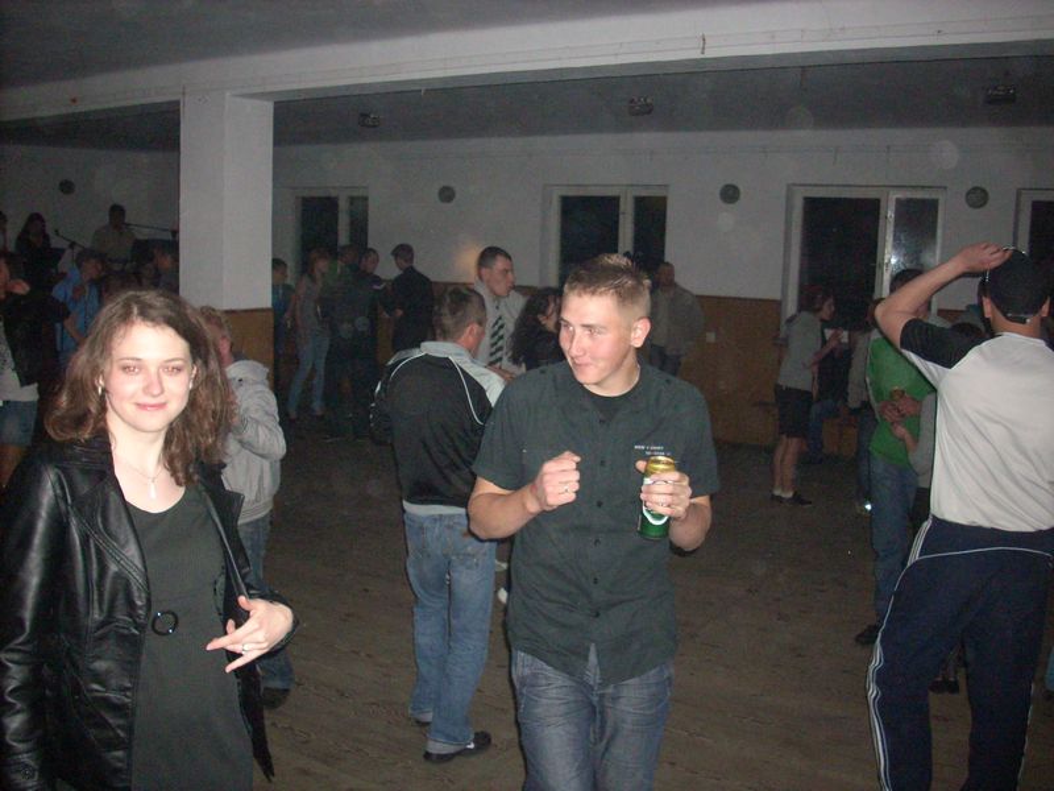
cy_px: 396
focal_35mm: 37
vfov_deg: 38.7
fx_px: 1127
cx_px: 527
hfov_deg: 50.1
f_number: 2.8
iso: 400
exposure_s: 1/60
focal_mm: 6.2
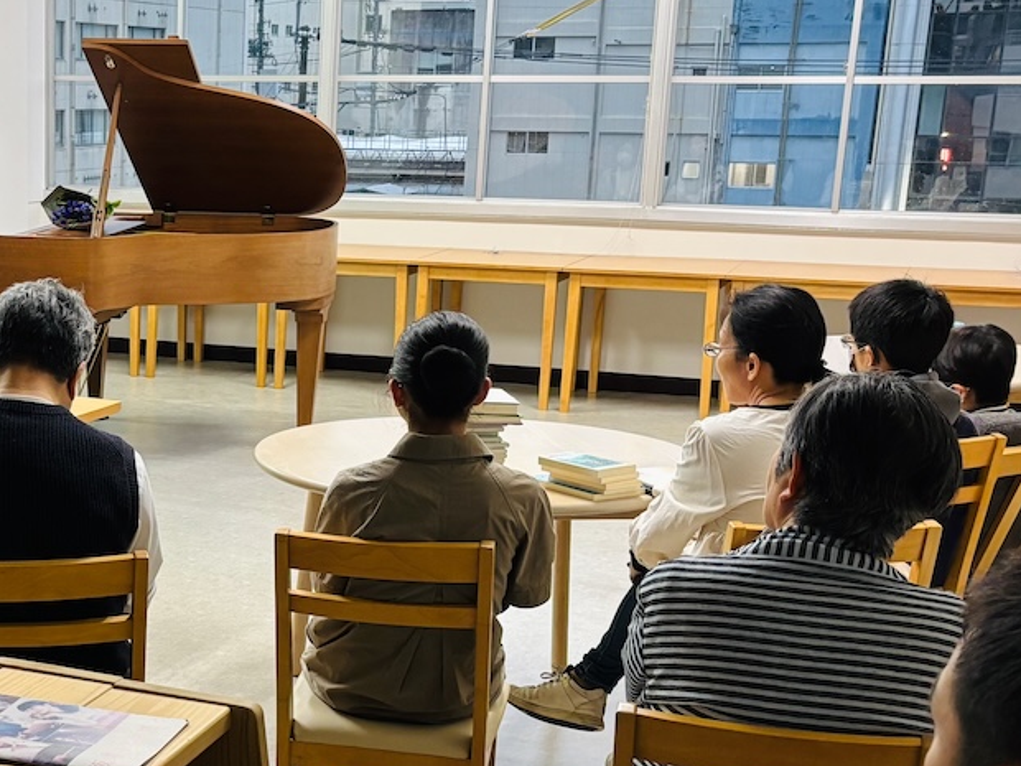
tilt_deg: -14.4
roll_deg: -0.3
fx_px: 1770
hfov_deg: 30.7
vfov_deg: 24.3
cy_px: 535
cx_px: 96
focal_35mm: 60
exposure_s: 1/60
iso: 200
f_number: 1.6
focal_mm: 5.96
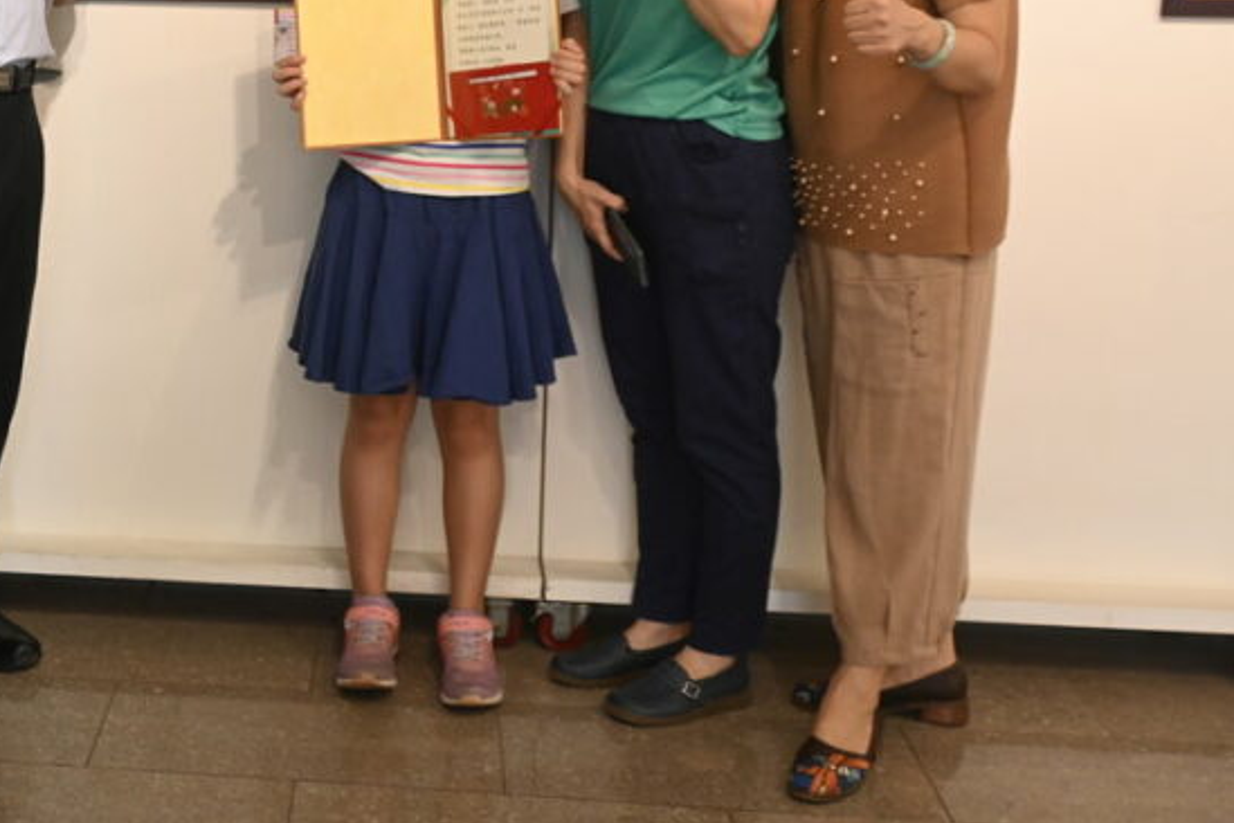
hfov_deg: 33.8
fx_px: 1919
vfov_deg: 23.9
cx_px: 128
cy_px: 188
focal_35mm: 56
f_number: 3.8
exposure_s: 1/125
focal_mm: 20
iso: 560
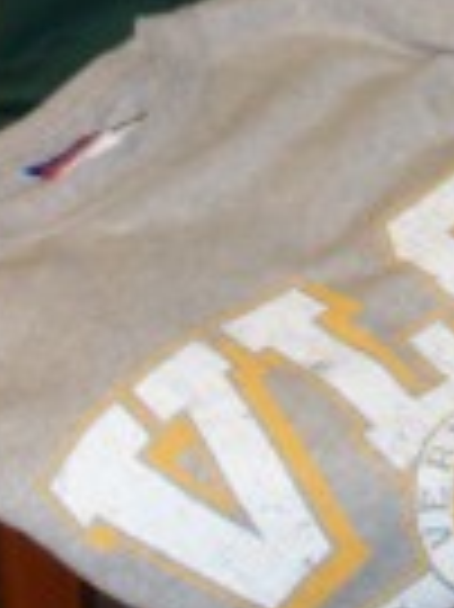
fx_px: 1822
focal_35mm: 104
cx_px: 463
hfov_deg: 14.0
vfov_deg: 17.5
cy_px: -230
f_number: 3
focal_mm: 6.3
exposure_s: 1/30
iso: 100
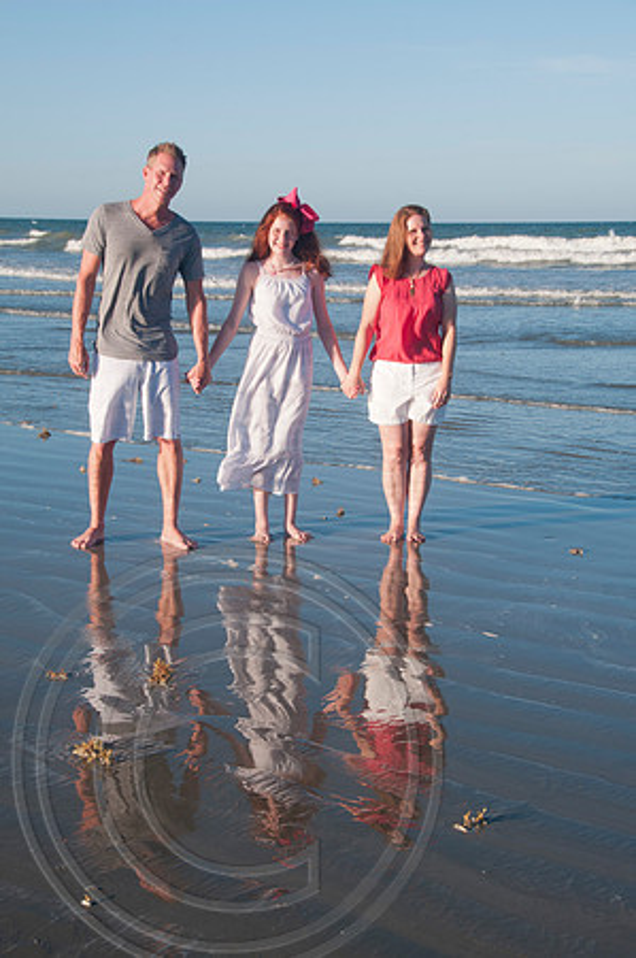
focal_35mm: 60
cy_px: 479
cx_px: 318
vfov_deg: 33.4
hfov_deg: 22.6
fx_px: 1594
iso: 100
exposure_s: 1/250
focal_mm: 40
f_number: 10
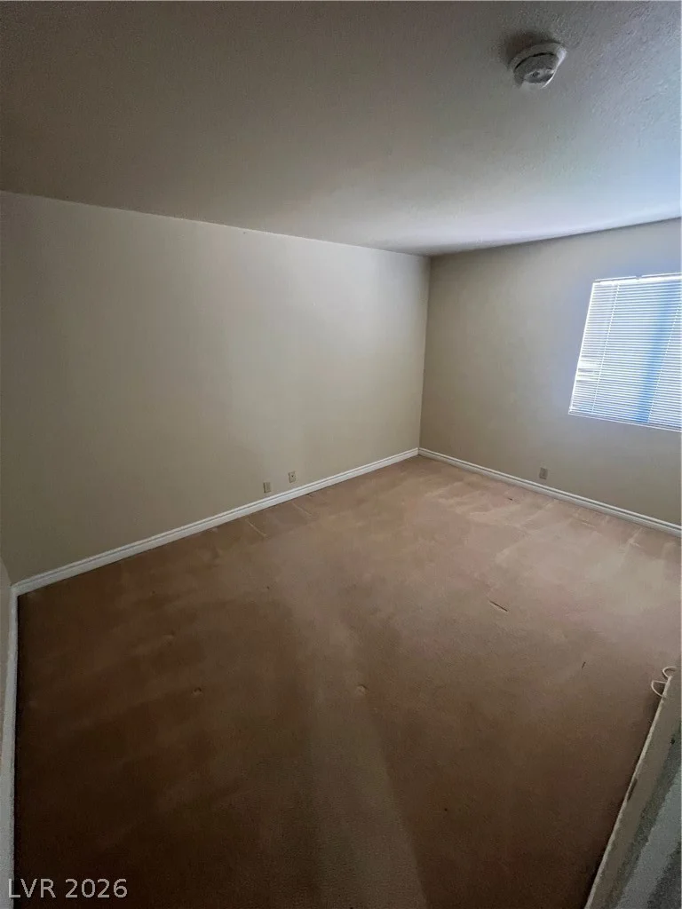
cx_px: 341
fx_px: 341
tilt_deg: -21.7
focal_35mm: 13
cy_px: 454
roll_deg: +1.5
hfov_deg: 89.9
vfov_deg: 106.2
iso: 640
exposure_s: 1/60
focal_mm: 1.57
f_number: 1.8
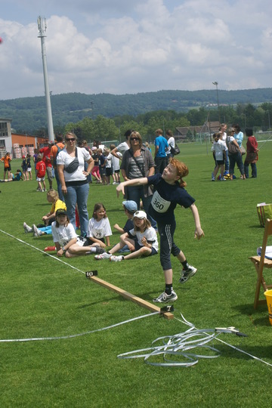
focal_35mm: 68
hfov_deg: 20.2
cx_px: 136
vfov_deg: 29.9
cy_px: 204
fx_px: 765
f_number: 8
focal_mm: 45
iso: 100
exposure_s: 1/320
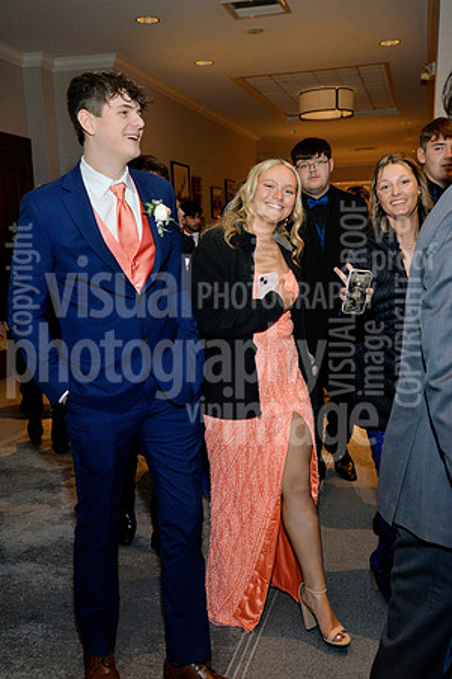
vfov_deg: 48.5
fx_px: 753
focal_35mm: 40
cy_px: 340
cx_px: 226
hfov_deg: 33.4
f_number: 7.1
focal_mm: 40
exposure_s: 1/125
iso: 2500
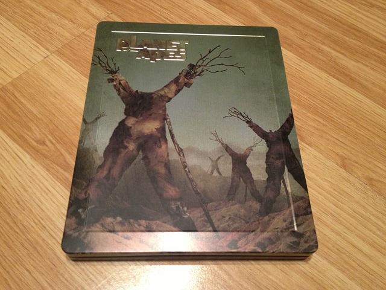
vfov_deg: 40.7
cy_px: 145
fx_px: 390
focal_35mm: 35
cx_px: 193
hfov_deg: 52.6
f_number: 2.4
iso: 250
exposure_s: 1/20
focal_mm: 4.28
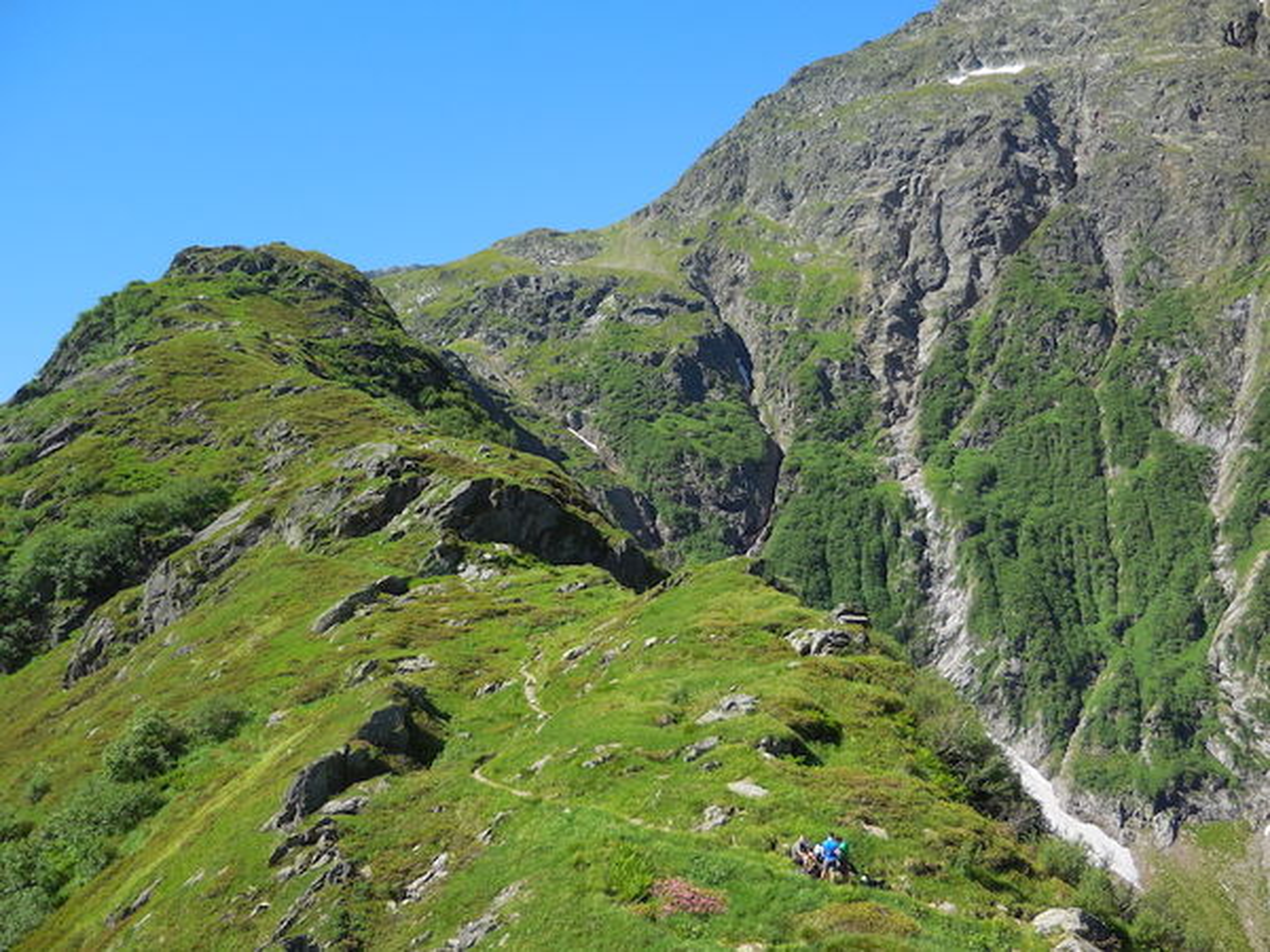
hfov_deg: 63.4
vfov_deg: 49.7
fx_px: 1027
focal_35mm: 28
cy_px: 476
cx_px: 635
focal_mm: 5
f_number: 3.5
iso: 125
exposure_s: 1/800
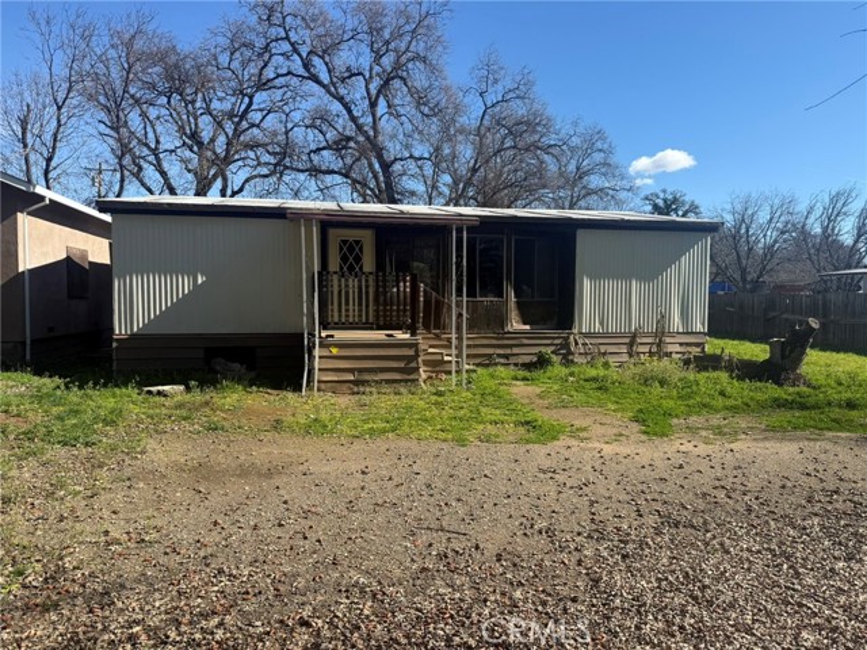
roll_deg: -0.2
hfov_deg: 71.6
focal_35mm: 24
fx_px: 601
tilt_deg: -3.9
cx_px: 434
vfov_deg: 56.8
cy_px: 325
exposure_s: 1/2611
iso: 80
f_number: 1.78
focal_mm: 6.76
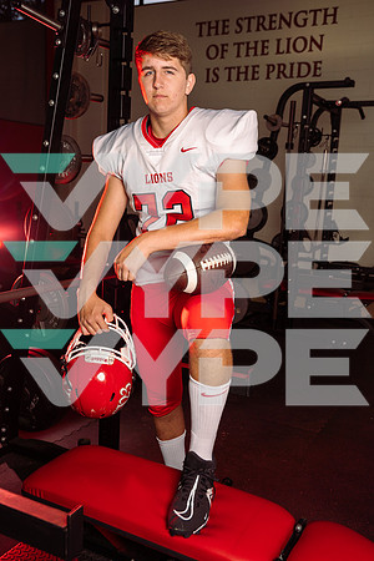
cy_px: 280
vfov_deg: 53.1
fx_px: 561
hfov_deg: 36.9
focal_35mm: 36
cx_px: 187
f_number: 5
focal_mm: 36
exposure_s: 1/250
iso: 200
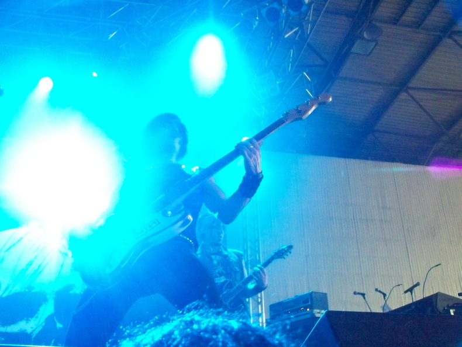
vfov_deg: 39.7
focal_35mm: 36
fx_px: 481
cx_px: 231
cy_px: 174
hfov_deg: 51.3
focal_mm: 7.54
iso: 1000
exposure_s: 1/60
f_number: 2.8
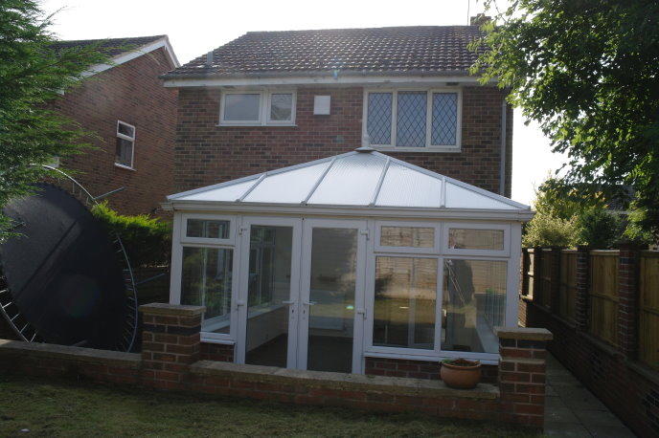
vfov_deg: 44.9
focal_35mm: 29
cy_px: 219
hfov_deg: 63.7
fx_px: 531
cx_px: 330
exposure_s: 1/125
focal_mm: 19
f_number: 10
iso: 200
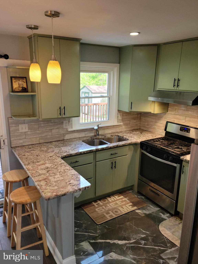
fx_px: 214
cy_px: 132
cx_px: 99
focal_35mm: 28
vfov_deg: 63.4
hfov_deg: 49.7
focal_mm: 5.9
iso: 100
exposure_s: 1/60
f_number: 2
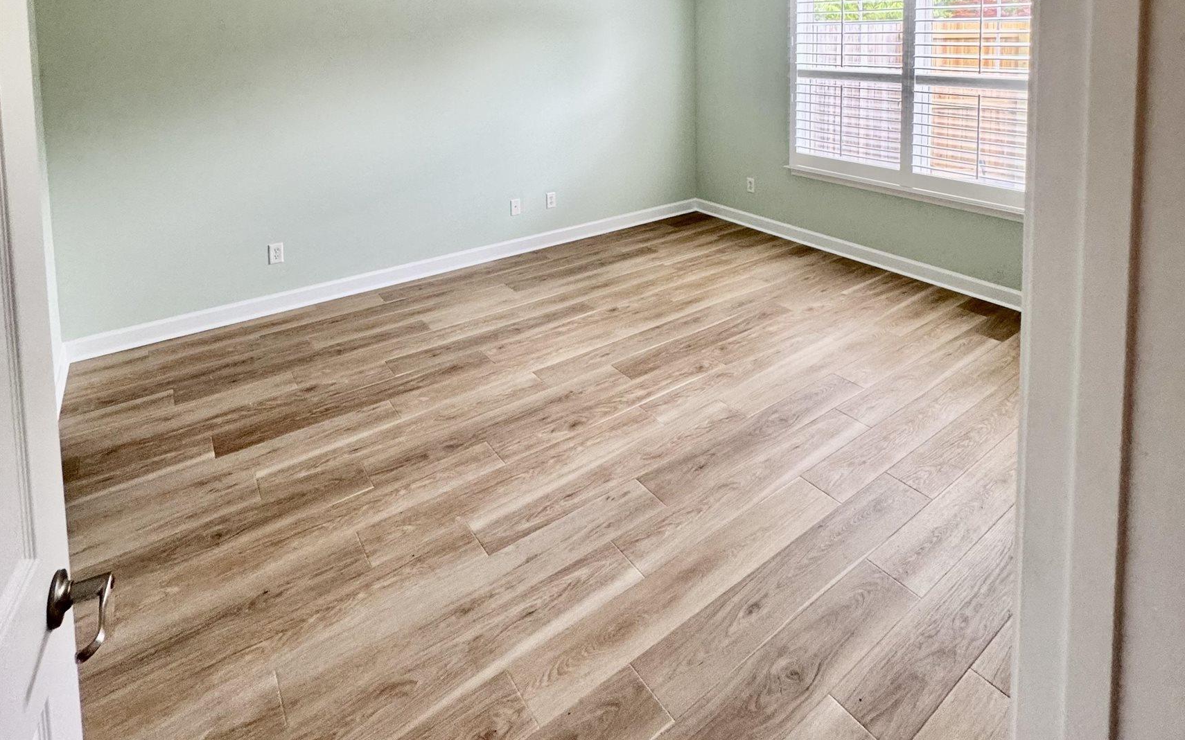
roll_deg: +1.5
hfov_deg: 85.1
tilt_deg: -5.5
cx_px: 597
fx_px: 646
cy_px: 76
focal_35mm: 20
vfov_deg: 52.5
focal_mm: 2.22
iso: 200
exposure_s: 1/120
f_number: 2.2
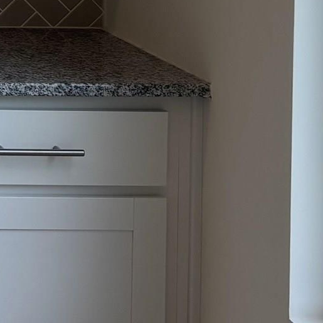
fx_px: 1446
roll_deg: -0.5
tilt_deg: -2.4
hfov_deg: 11.4
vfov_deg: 12.2
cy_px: -139
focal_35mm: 137
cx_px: -349
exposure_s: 1/177
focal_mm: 5.96
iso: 50
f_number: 1.6
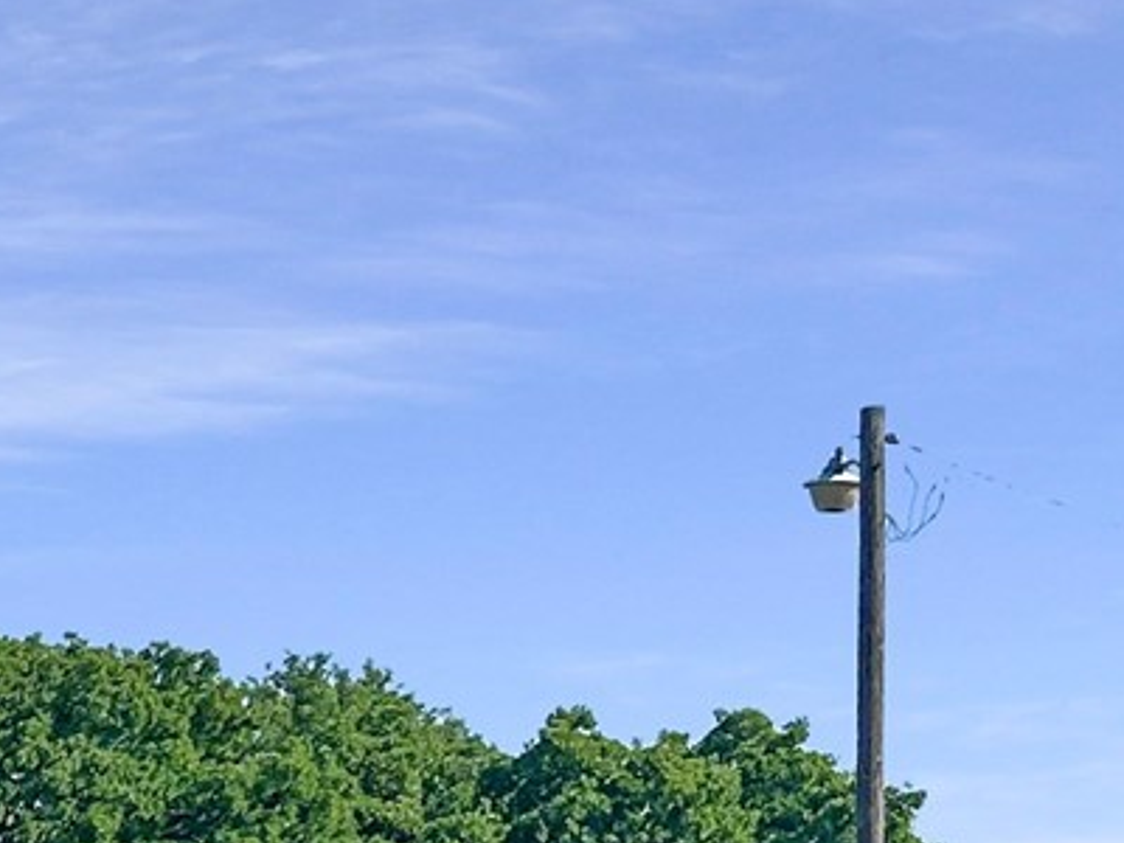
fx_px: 4319
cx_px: -1146
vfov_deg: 10.1
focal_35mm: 133
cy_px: 1838
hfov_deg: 12.9
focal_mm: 5.7
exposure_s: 1/4274
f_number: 1.5
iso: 50
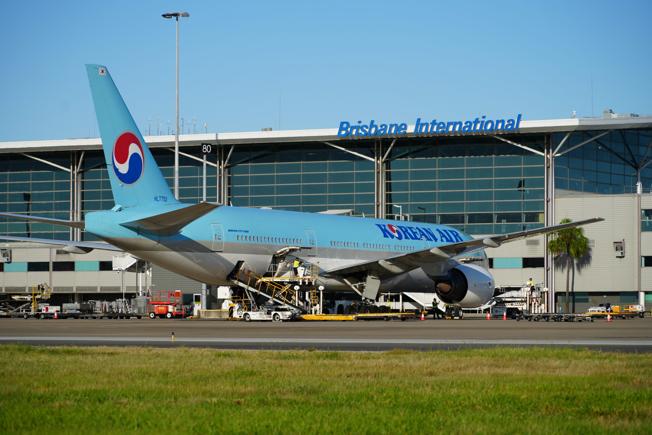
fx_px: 2445
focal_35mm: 135
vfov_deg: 10.2
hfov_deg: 15.2
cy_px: 218
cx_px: 326
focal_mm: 135
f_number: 5
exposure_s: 1/1000
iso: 100
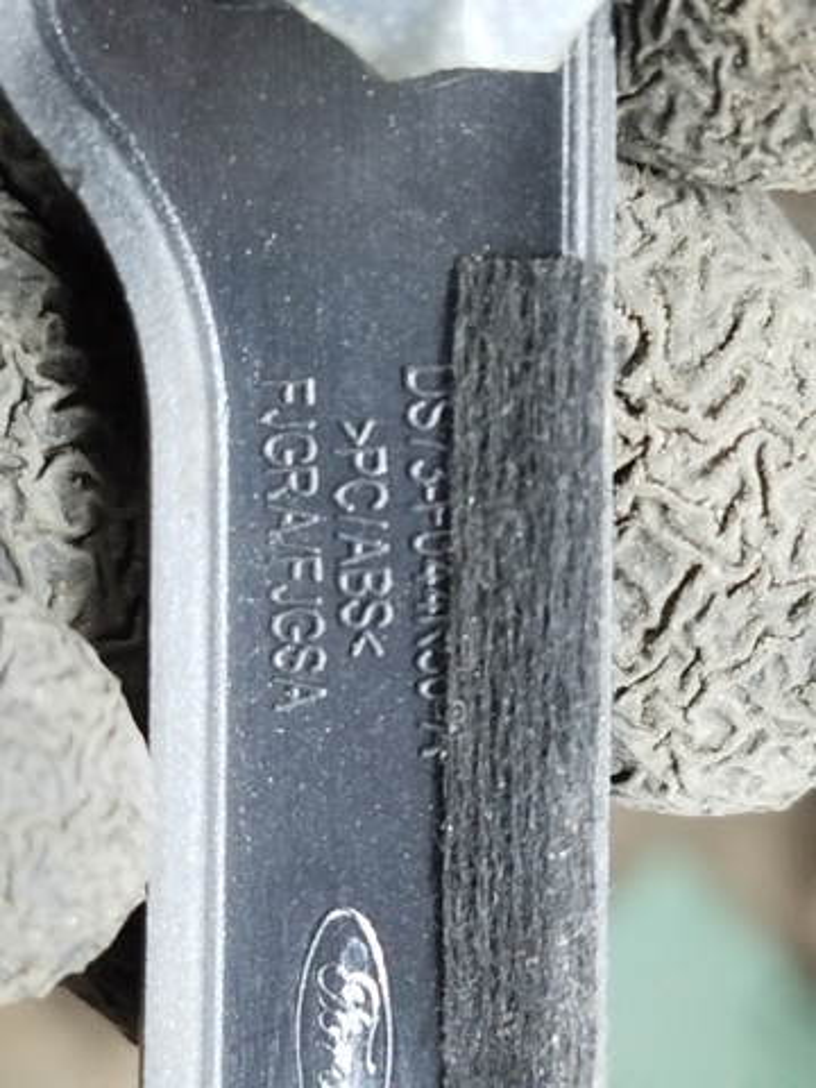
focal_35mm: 72
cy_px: 544
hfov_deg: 20.4
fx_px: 2263
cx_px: 408
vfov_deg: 27.0
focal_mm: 5.31
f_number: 1.7
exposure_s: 1/33
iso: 640
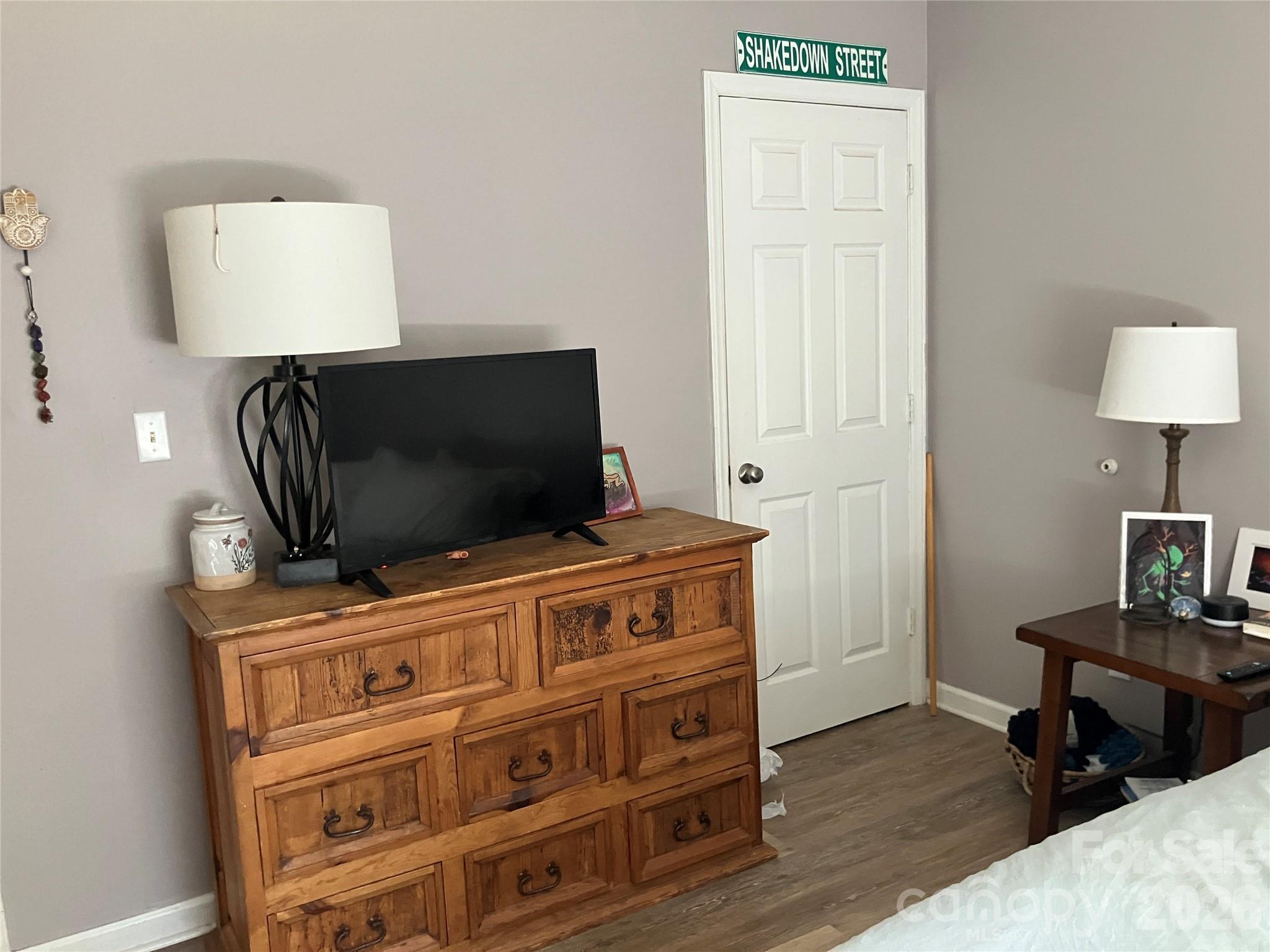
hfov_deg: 63.4
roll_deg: +1.7
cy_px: 476
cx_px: 635
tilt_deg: -8.0
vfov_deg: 49.7
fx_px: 1027
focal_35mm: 28
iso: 250
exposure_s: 1/60
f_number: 1.8
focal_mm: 3.99
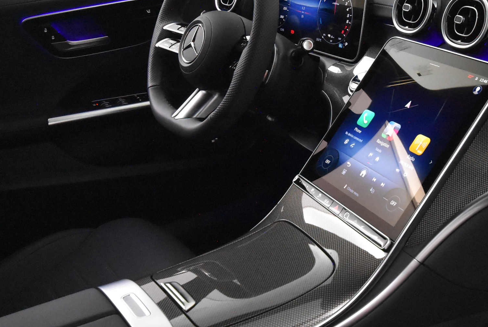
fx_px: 678
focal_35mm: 50
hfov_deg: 39.4
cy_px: 134
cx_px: 300
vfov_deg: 27.0
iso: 9000
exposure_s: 1/60
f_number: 5.6
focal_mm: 20
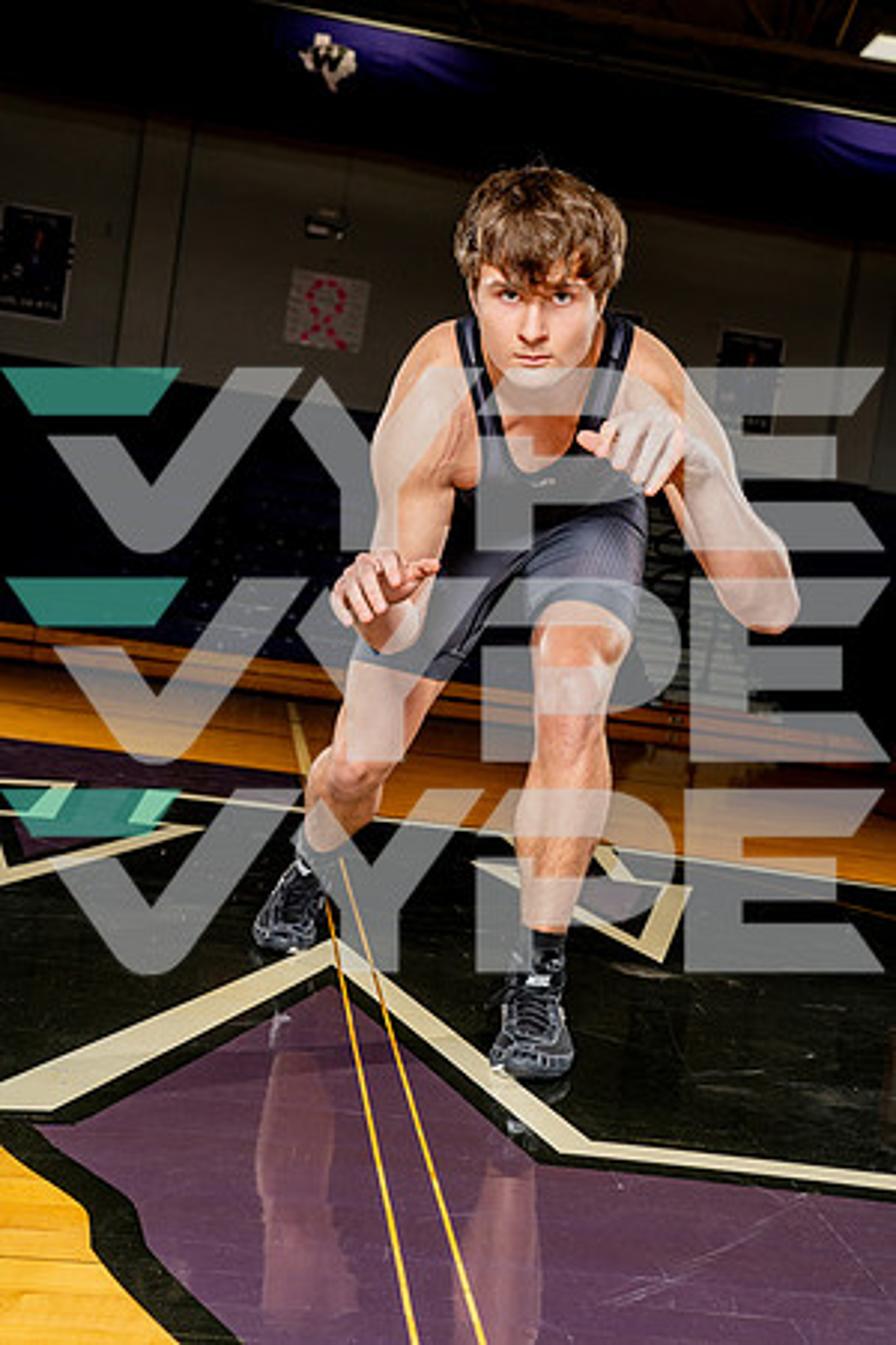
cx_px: 448
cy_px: 672
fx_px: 1419
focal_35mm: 38
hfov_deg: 35.1
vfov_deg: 50.7
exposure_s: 1/250
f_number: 5.6
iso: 320
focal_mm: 38
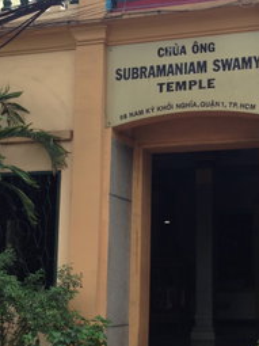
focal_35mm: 69
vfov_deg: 28.2
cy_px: 174
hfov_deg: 21.1
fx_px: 689
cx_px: 205
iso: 50
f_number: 2.4
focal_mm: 4.12
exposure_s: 1/215
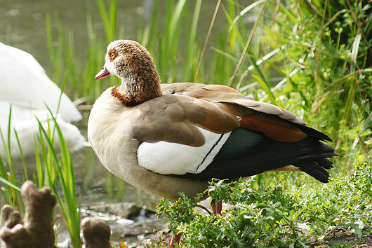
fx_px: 2543
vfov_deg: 5.6
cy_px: 130
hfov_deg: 8.4
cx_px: 179
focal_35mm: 246
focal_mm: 150
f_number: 5.6
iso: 320
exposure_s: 1/250
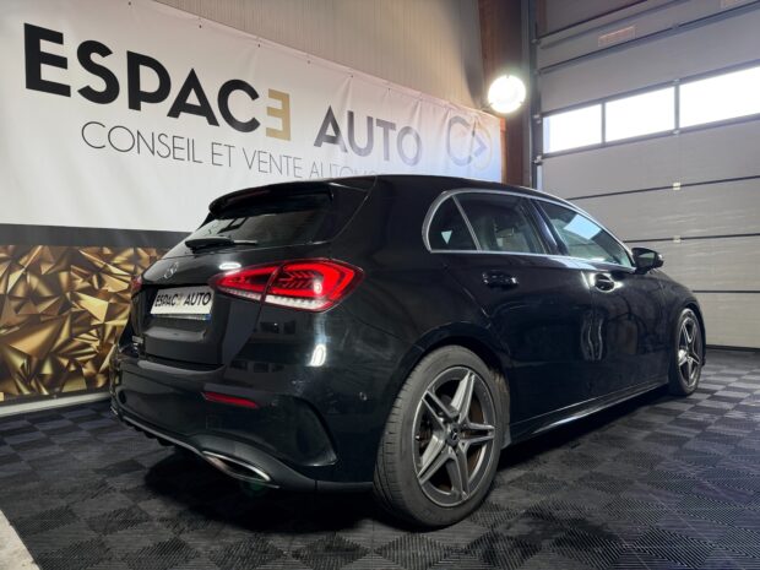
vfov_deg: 56.8
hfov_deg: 71.6
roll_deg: +1.0
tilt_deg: -1.3
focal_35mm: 24
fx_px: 527
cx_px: 380
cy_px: 285
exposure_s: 1/50
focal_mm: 6.76
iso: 200
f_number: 1.78
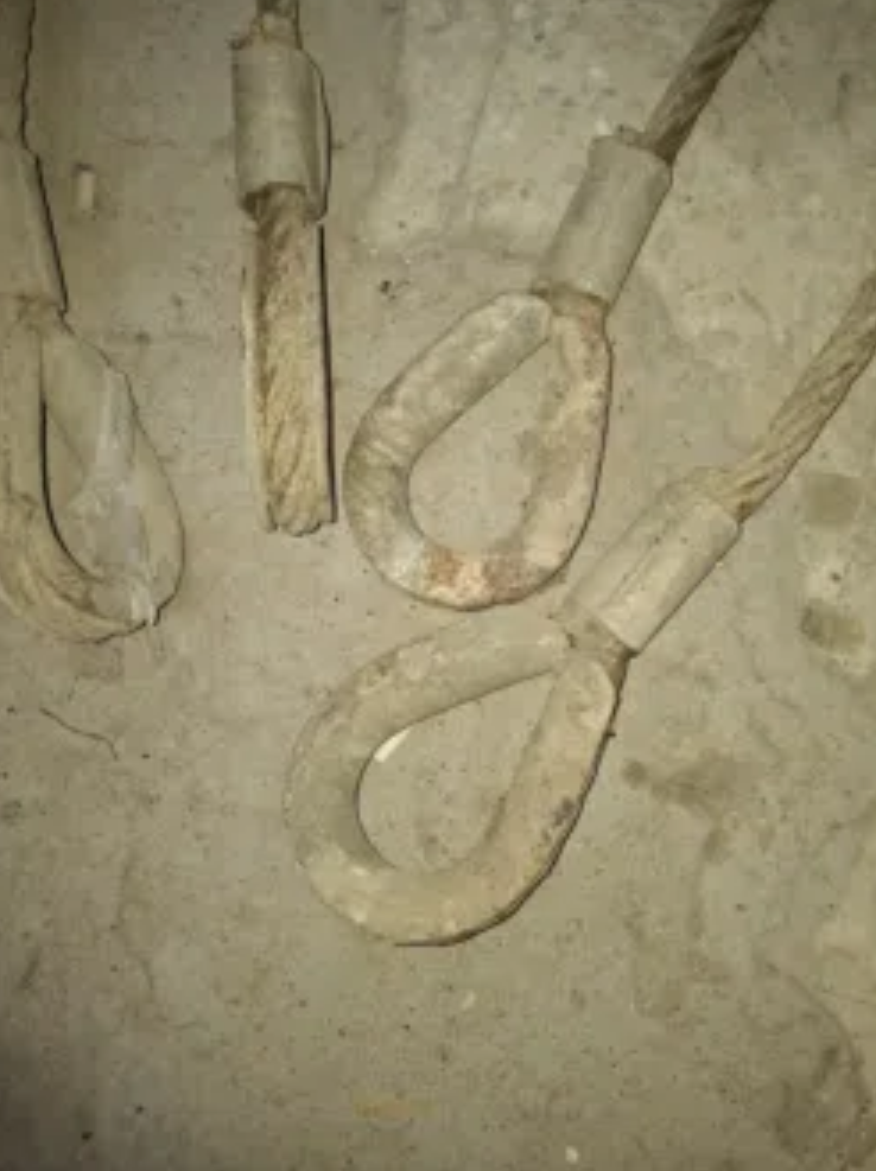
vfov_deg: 63.2
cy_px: 505
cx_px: 402
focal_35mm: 28
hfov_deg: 49.6
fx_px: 947
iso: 160
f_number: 1.8
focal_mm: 5.54
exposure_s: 1/50
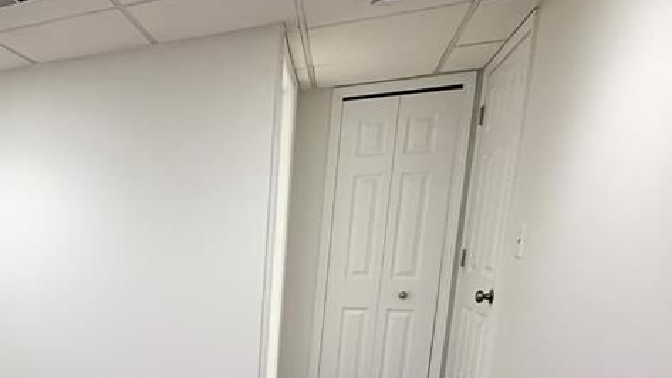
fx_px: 588
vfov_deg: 33.0
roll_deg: +0.6
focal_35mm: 33
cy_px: 369
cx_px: 51
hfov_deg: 51.5
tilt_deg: -12.0
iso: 200
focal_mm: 2.22
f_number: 2.2
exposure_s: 1/60
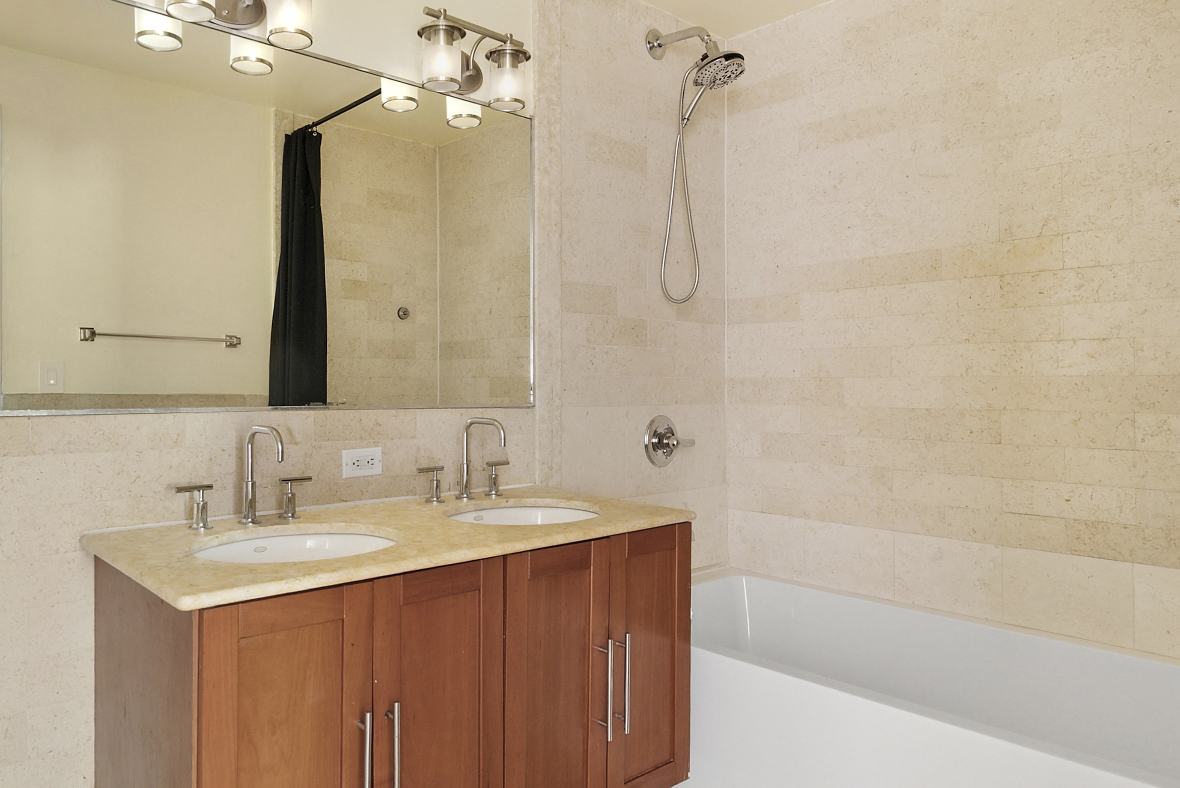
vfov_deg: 53.2
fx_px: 787
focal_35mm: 24
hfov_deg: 72.8
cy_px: 370
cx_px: 461
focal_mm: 16
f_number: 11
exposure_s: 2
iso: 800
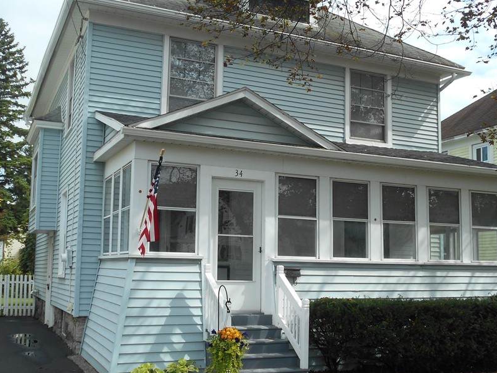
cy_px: 199
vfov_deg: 35.1
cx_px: 246
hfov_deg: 45.8
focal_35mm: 41
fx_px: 589
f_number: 3.6
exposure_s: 1/800
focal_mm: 5.8
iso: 80
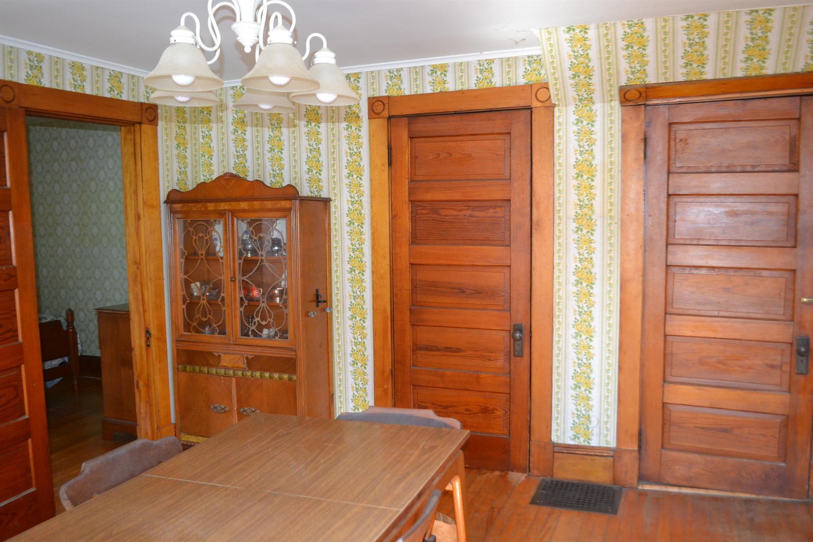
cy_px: 271
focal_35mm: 30
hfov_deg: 61.9
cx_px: 406
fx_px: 677
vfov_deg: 43.6
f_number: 3.8
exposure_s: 1/60
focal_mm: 20
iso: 1100
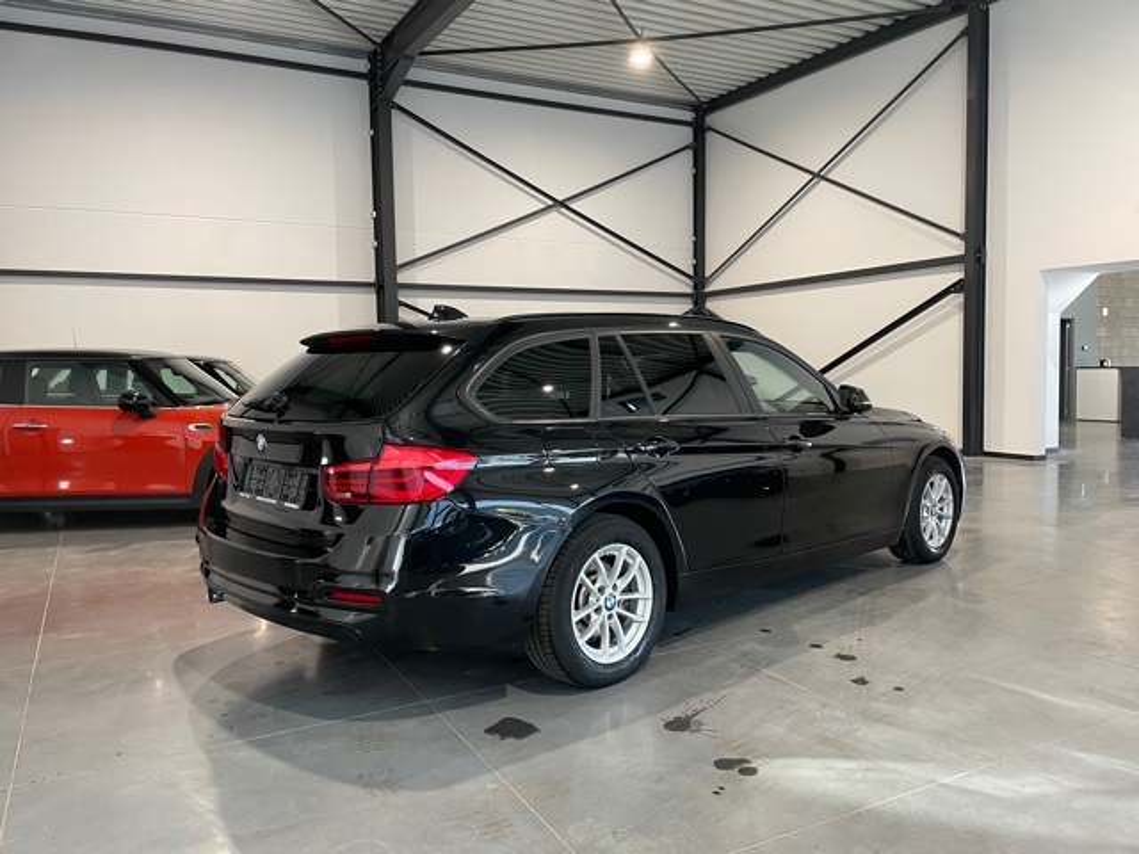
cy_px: 427
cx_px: 570
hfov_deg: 67.3
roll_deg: +1.4
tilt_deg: -3.5
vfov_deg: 53.1
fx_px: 856
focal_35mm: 26
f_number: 1.6
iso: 80
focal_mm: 4.2
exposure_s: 1/50
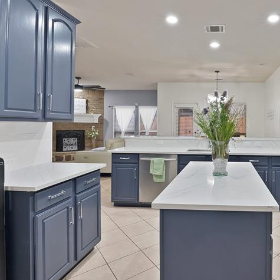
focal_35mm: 22
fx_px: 201
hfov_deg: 64.5
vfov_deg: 69.5
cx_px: 217
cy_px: 127
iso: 640
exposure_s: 1/1.25
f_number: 9
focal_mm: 12
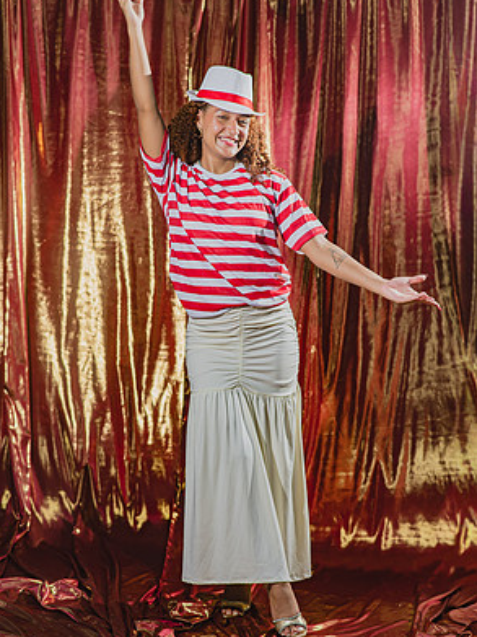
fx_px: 1728
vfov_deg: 20.9
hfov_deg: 15.7
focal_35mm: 94
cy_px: 318
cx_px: 235
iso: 200
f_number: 2.5
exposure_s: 1/200
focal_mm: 85
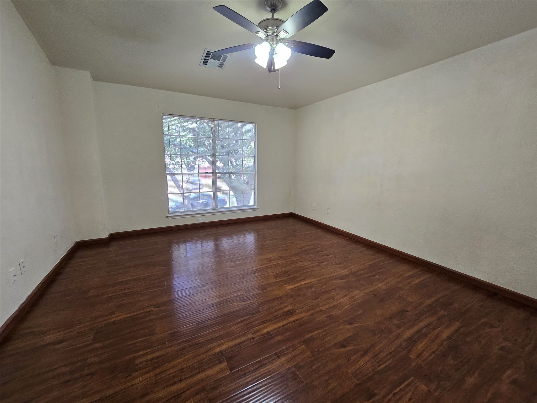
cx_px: 268
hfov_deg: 106.2
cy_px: 202
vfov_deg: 89.9
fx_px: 202
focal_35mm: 13
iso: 160
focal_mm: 2.2
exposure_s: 1/60
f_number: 2.2
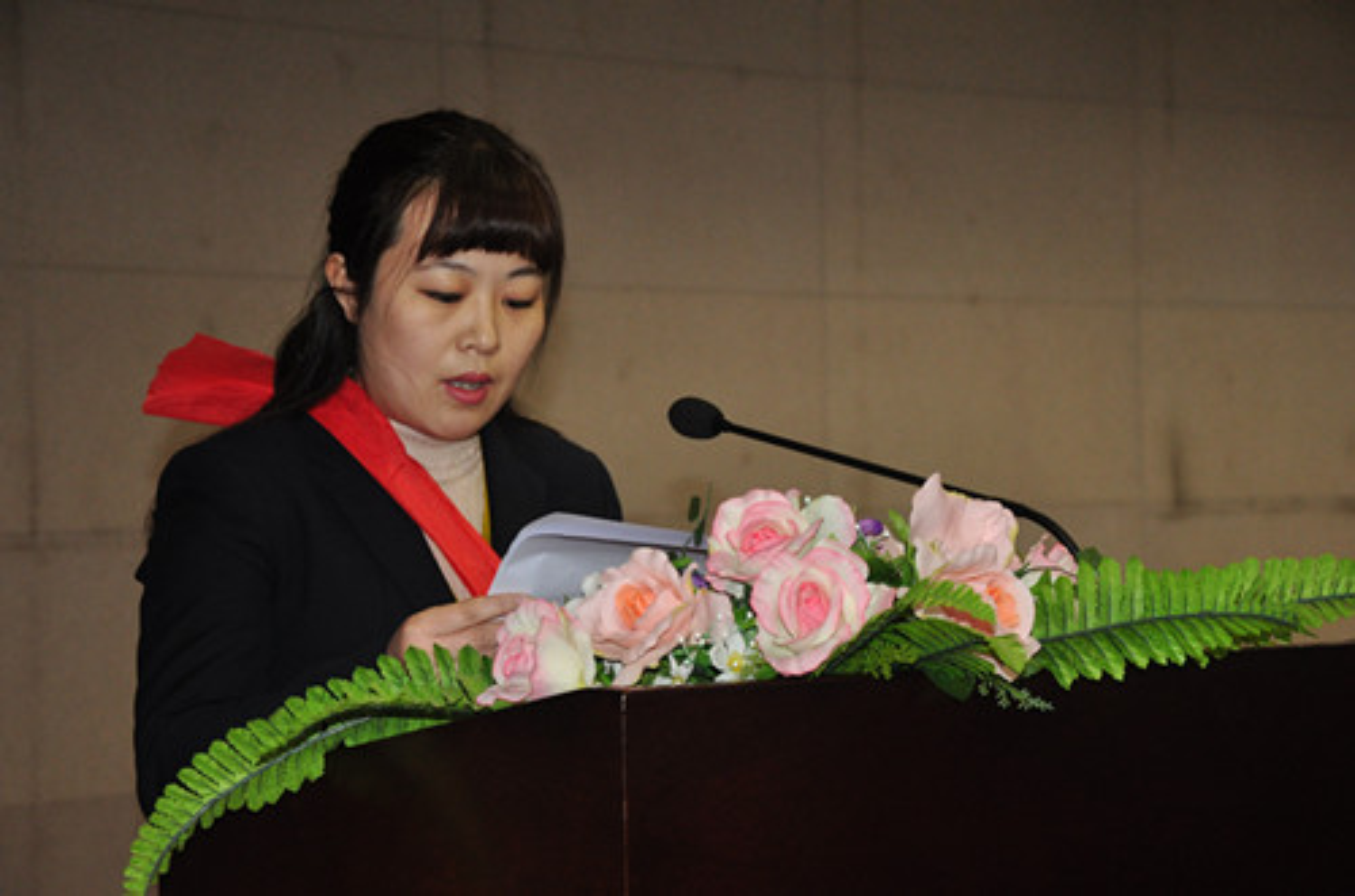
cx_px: 678
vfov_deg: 18.1
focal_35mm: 75
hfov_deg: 27.0
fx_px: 2817
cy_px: 448
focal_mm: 50
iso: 800
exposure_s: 1/60
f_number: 5
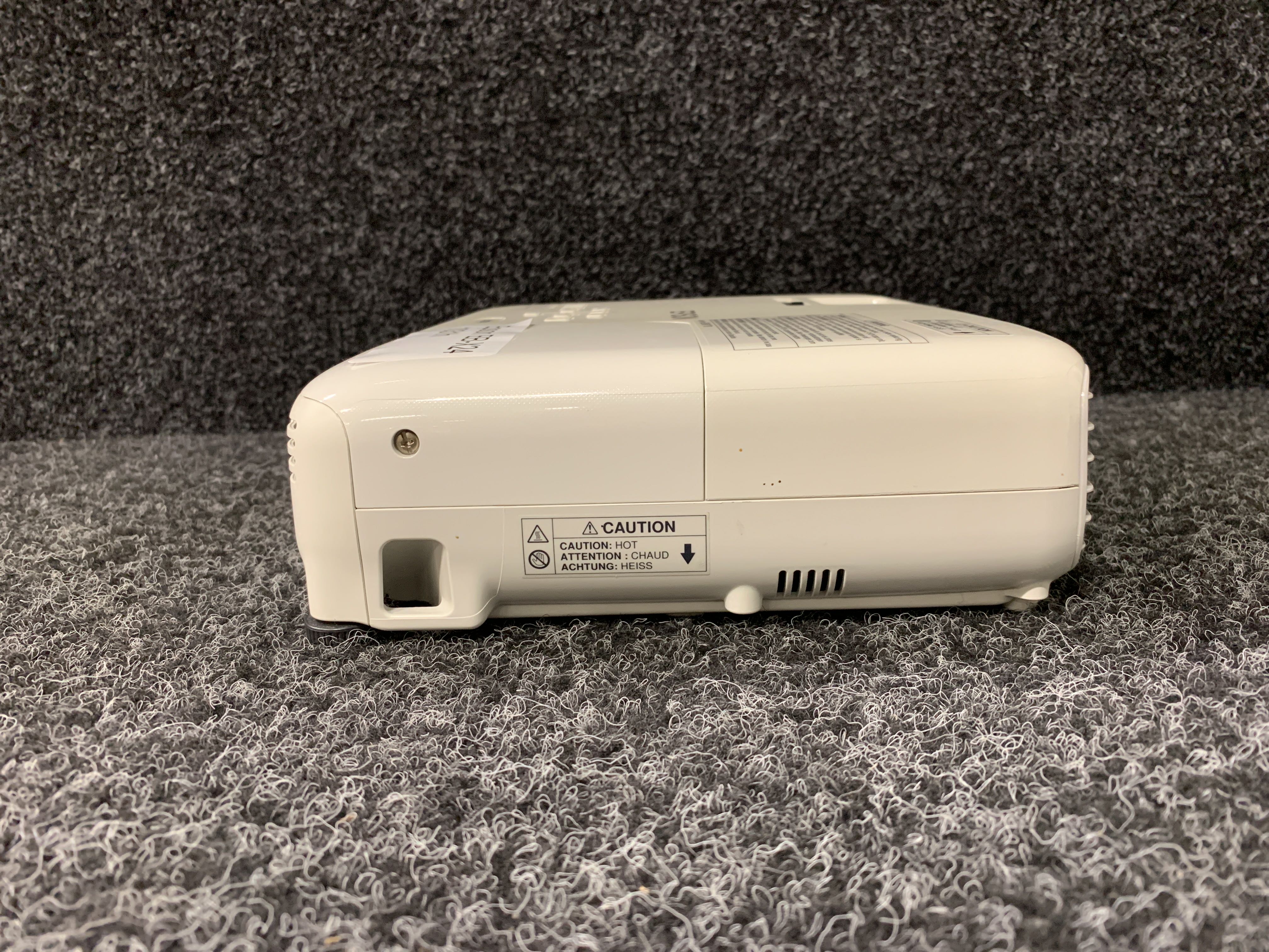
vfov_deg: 53.1
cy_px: 476
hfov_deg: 67.3
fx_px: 953
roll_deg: +1.3
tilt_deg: -12.3
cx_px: 634
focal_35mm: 26
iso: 250
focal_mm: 4.25
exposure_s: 1/60
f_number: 1.8
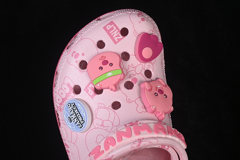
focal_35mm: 75
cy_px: 80
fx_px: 500
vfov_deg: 18.2
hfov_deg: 27.0
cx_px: 120
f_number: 7.1
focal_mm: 50
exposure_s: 1/80
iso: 160
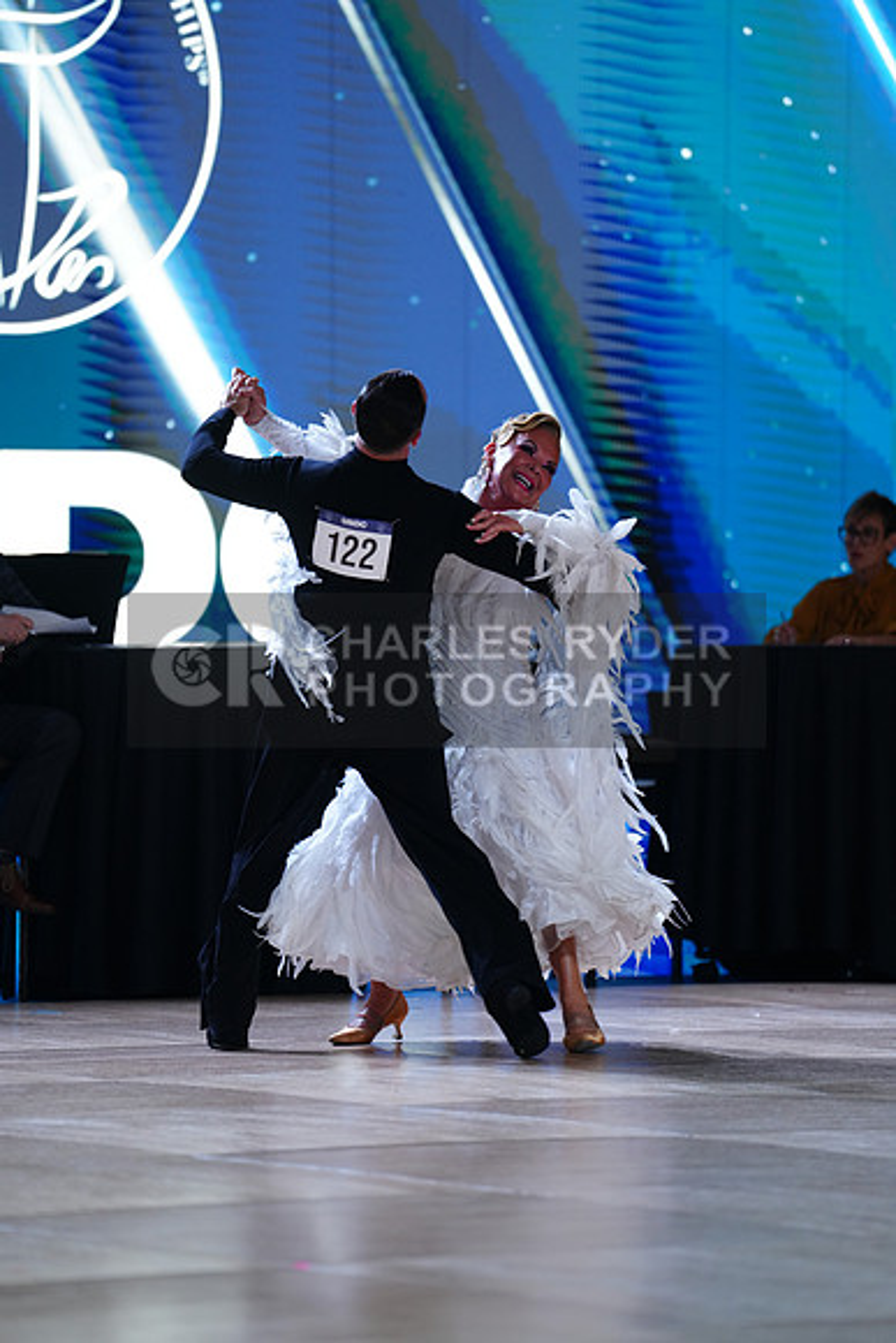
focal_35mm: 200
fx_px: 7462
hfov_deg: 6.9
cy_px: 672
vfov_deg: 10.3
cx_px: 448
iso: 640
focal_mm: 200
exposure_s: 1/500
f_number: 2.8
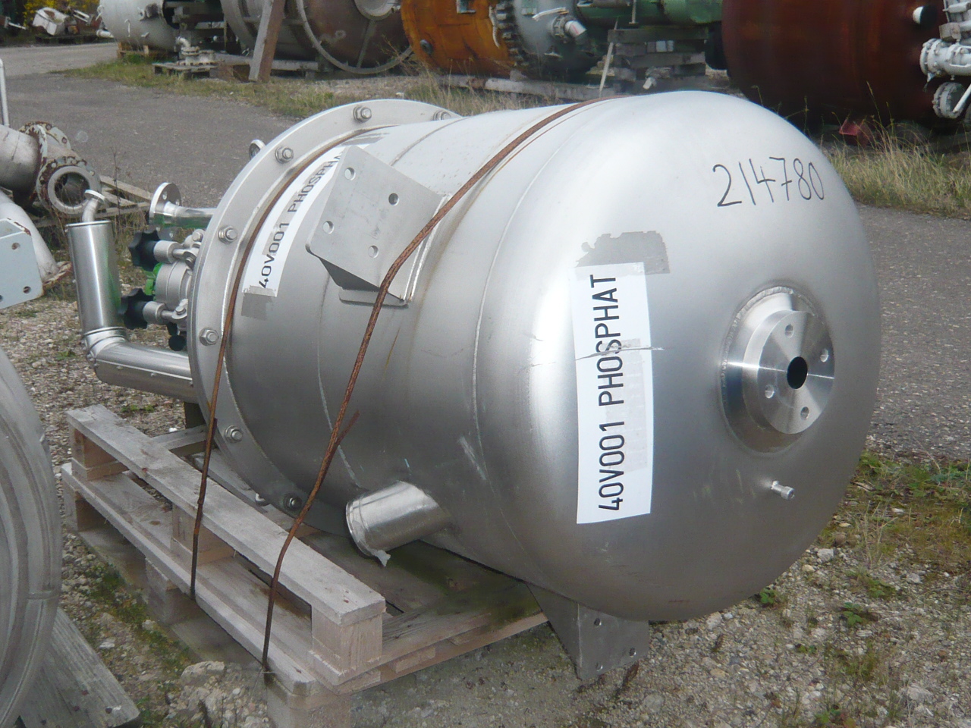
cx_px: 486
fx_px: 1094
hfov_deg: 47.9
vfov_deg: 36.8
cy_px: 364
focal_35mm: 39
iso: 200
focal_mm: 4.6
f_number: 2.8
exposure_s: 1/250
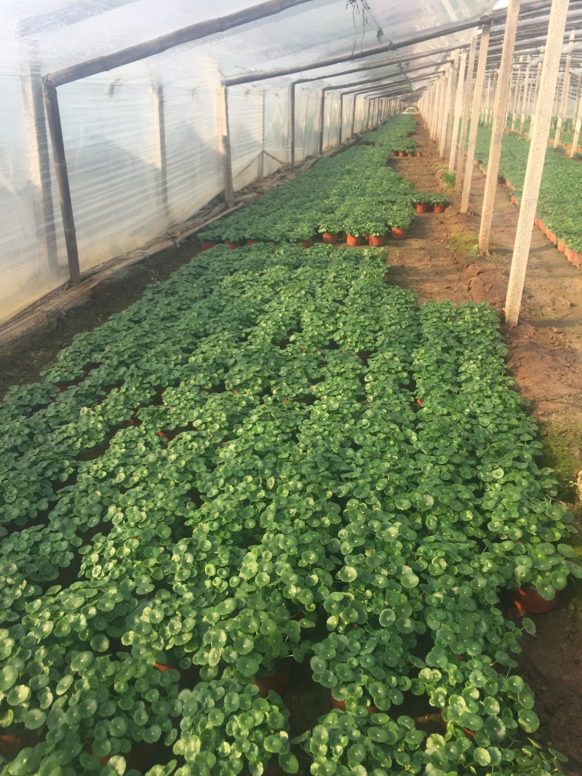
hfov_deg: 48.2
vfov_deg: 61.7
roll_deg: -1.1
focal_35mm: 29
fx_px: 650
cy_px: 388
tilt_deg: -22.6
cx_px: 291
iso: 32
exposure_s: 1/659
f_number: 2.2
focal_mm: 4.15
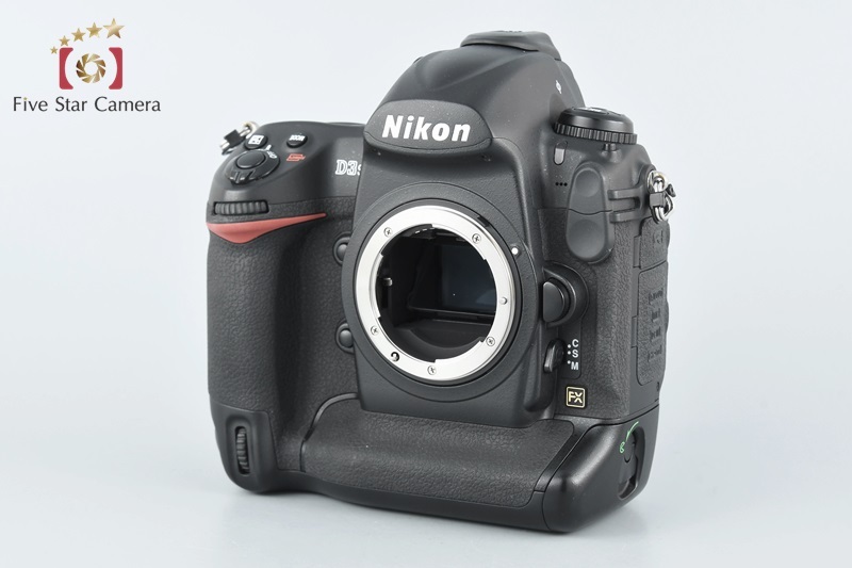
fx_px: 2295
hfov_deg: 21.0
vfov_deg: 14.1
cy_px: 284
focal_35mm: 97
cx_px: 426
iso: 500
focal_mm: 65
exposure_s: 1/200
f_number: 11
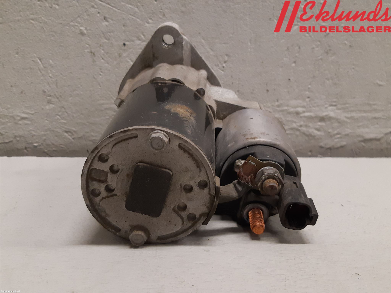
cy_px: 146
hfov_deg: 67.3
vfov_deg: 53.1
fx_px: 294
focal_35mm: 26
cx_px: 196
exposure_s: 1/50
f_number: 1.7
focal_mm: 3.93
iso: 160
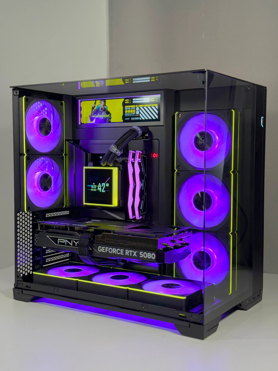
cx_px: 139
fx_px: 514
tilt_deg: -1.9
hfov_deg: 30.3
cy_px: 186
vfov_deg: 39.7
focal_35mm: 48
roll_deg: -0.7
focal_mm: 6.76
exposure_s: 1/77
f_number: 1.78
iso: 100
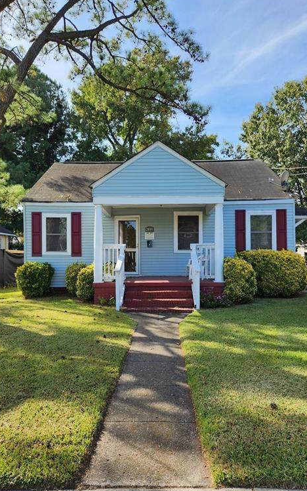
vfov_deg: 72.6
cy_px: 246
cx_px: 148
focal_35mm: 25
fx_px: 335
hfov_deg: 49.3
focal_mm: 5.4
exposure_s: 1/750
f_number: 1.8
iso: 20
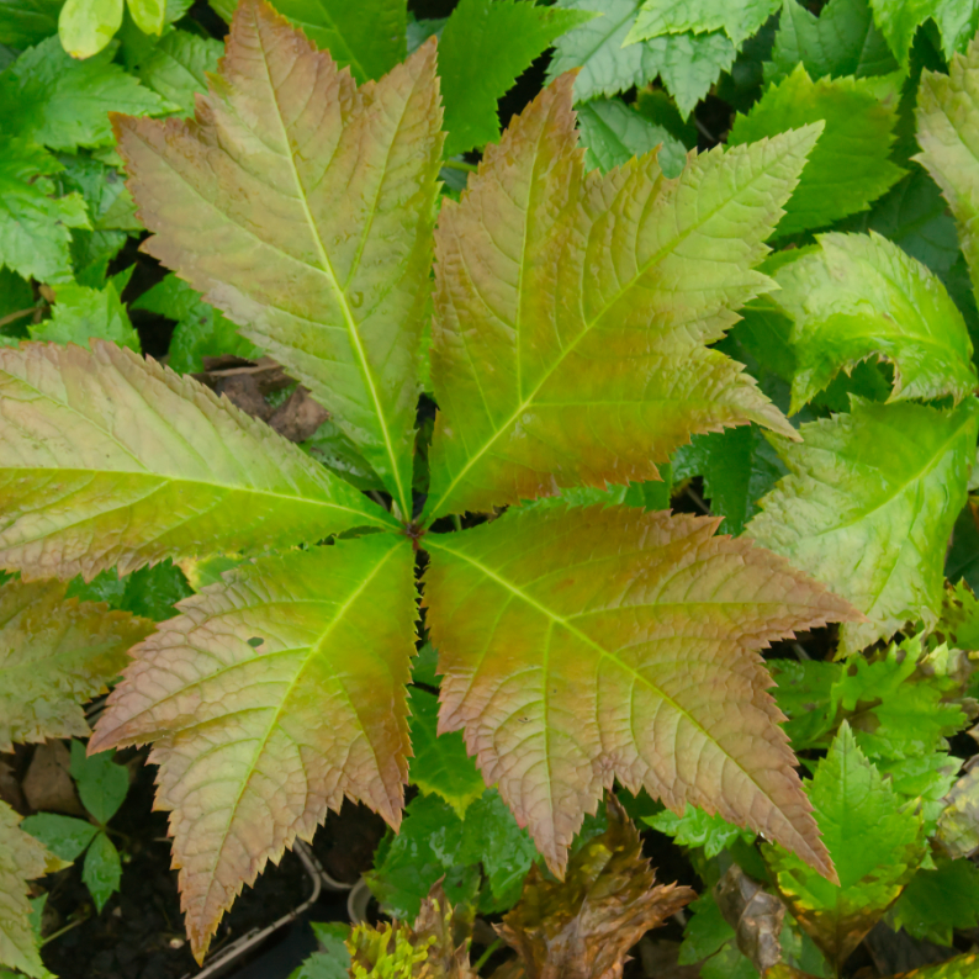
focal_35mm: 87
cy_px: 491
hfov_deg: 20.0
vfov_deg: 20.0
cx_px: 356
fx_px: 2772
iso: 3200
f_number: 13
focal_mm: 45
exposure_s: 1/25
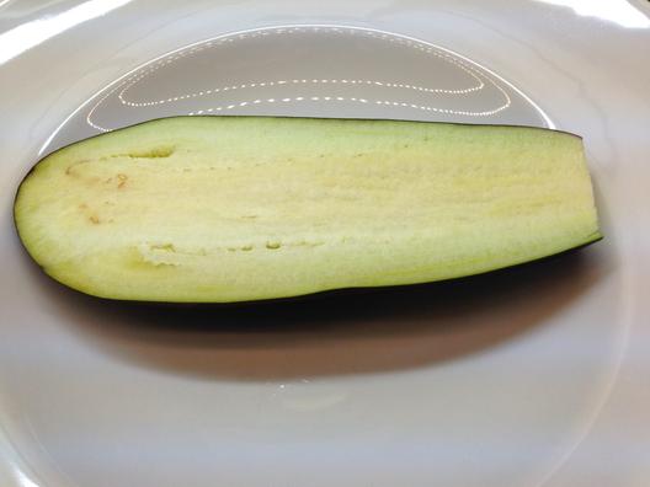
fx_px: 620
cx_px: 325
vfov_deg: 42.9
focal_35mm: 33
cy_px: 244
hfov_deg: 55.4
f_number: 2.4
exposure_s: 1/120
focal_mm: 4.12
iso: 100
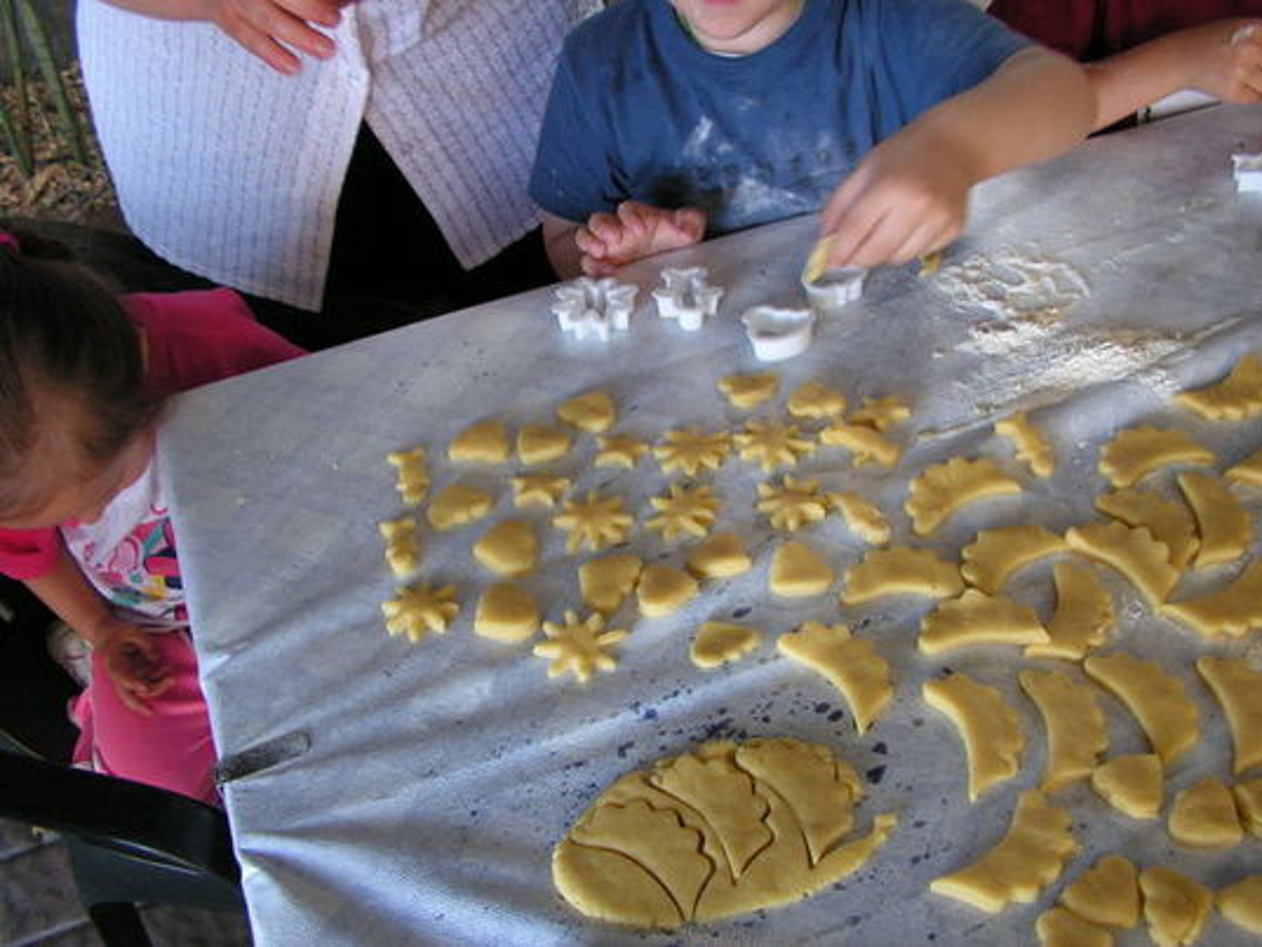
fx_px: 1313
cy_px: 474
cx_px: 631
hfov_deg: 51.3
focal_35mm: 36
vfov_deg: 39.7
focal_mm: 6
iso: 160
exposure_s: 1/40
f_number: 3.2
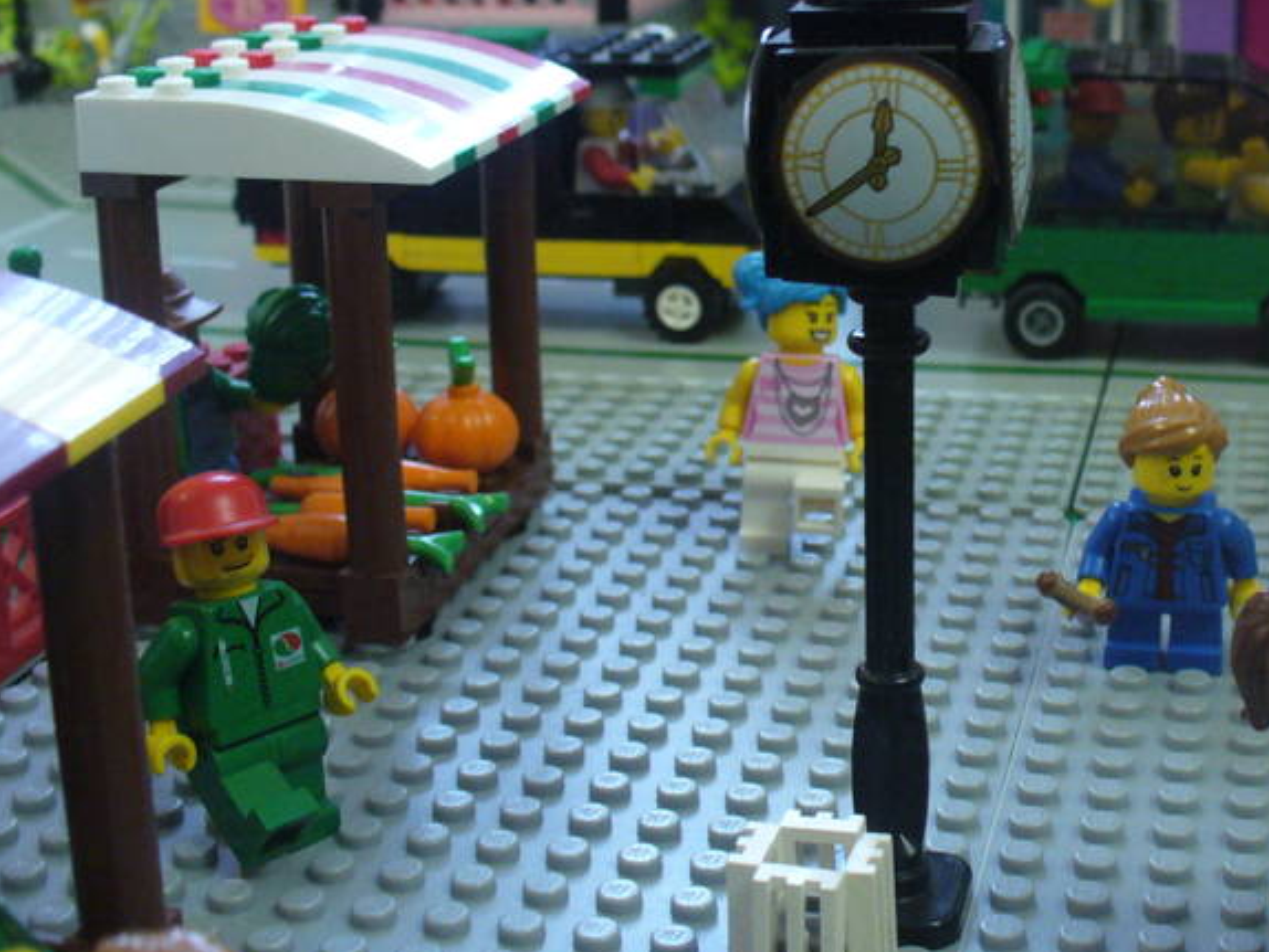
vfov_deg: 25.0
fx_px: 2127
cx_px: 977
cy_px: 264
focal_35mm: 58
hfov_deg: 32.5
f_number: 2.8
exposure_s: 1/10
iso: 200
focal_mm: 6.1
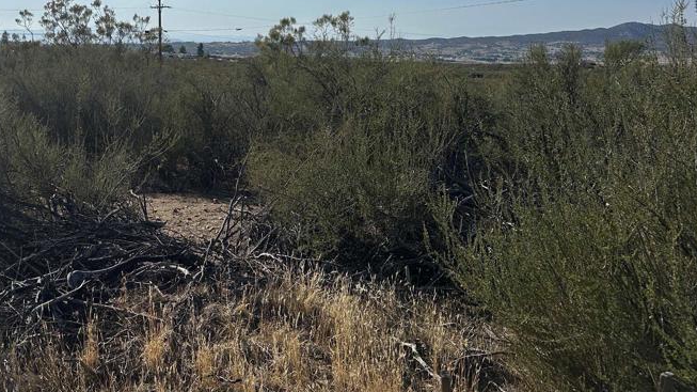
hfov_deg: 48.2
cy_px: 16
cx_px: 211
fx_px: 758
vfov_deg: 27.6
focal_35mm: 41
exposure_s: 1/10753
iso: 80
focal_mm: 6.86
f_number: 1.78
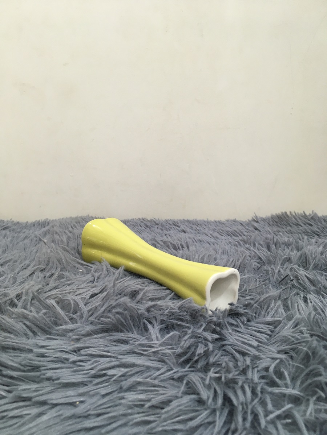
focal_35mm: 29
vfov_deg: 61.7
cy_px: 218
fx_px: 365
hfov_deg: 48.2
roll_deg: -1.2
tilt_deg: -13.3
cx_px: 164
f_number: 2.2
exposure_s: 1/33
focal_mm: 4.15
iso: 80
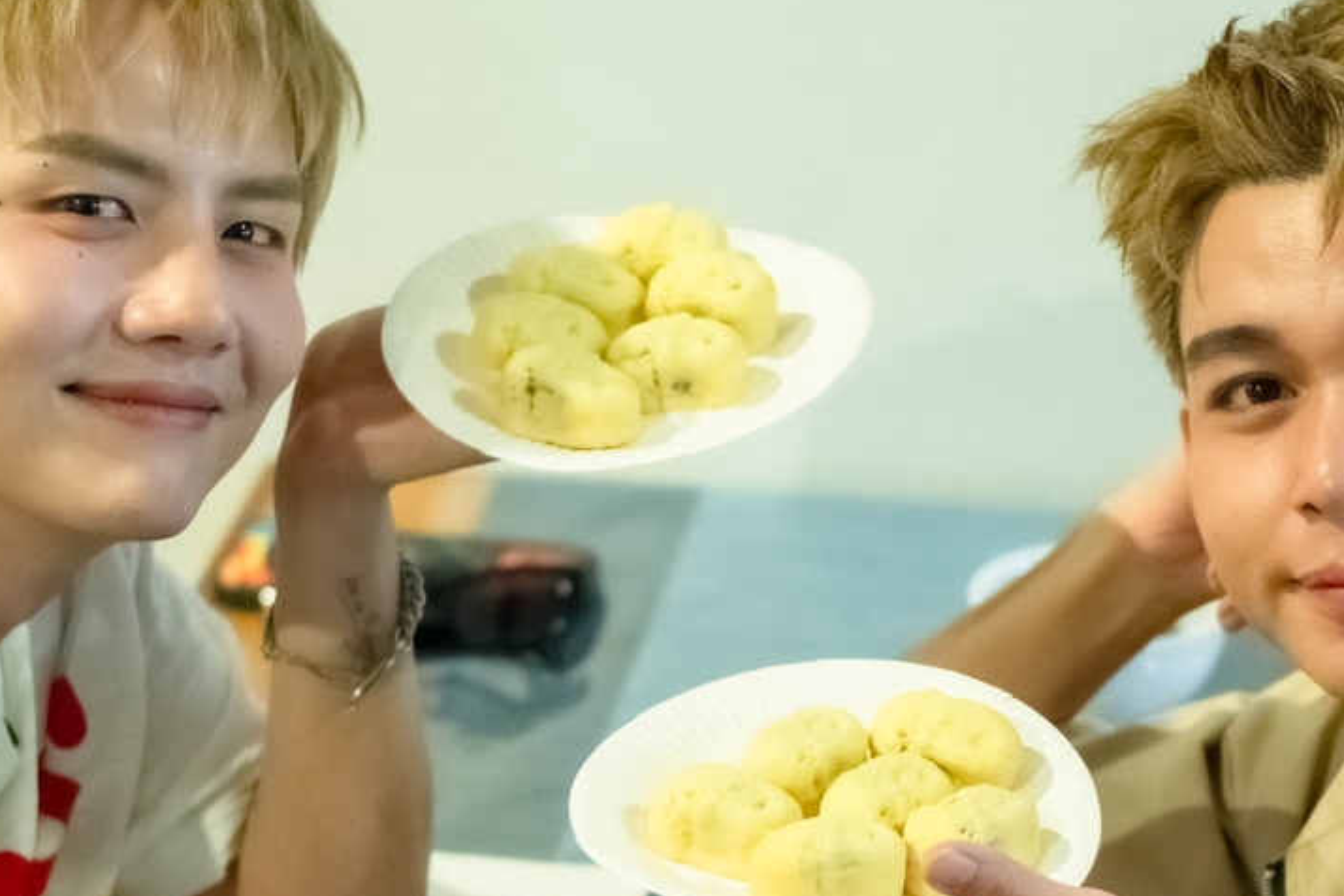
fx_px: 6272
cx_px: 802
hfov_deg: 12.2
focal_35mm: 168
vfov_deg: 8.2
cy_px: 694
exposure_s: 1/50
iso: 3200
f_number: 1.8
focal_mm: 50
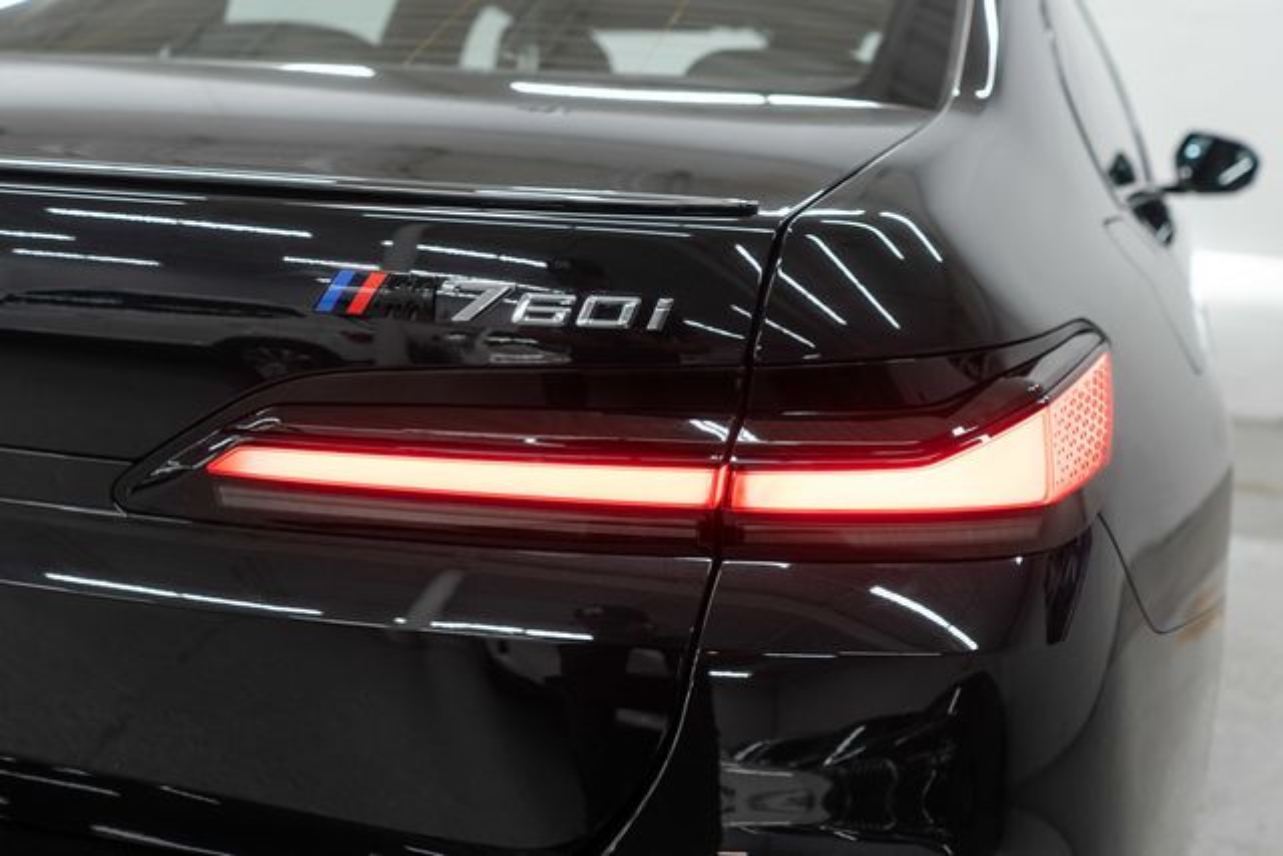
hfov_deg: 46.4
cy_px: 428
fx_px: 1497
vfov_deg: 31.9
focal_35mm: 42
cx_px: 642
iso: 200
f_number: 3.2
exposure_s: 1/40
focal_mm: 28
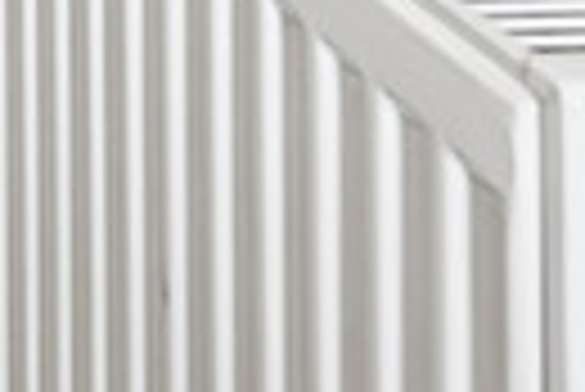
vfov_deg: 9.1
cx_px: -747
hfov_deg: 14.0
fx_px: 1789
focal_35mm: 110
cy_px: -908
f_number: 5
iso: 3200
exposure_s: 1/100
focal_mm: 14
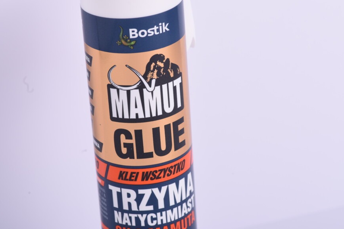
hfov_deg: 16.5
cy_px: 100
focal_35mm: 124
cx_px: 149
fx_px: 1185
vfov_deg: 11.1
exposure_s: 1/125
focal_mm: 105
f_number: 11
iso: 200
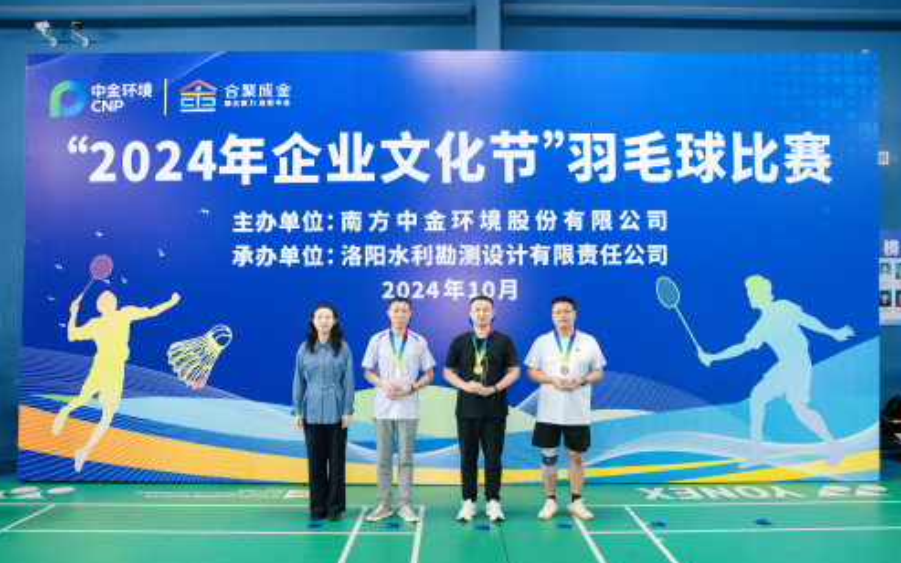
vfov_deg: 40.6
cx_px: 453
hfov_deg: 61.2
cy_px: 295
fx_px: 761
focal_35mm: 31
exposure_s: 1/200
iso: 6400
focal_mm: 30
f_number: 4.5
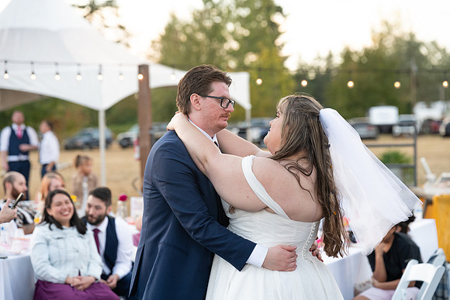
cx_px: 225
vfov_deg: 12.6
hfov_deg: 18.8
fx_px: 1363
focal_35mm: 109
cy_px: 150
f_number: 4
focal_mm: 109
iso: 1600
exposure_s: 1/500
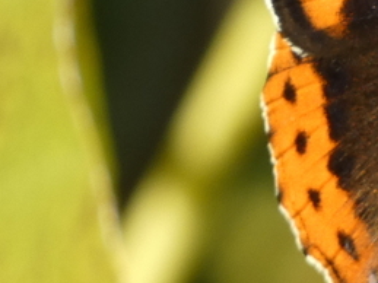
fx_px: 20345
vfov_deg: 0.8
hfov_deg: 1.1
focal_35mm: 1864
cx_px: 523
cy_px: 86
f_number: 5.6
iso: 100
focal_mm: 101.4
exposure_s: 1/100
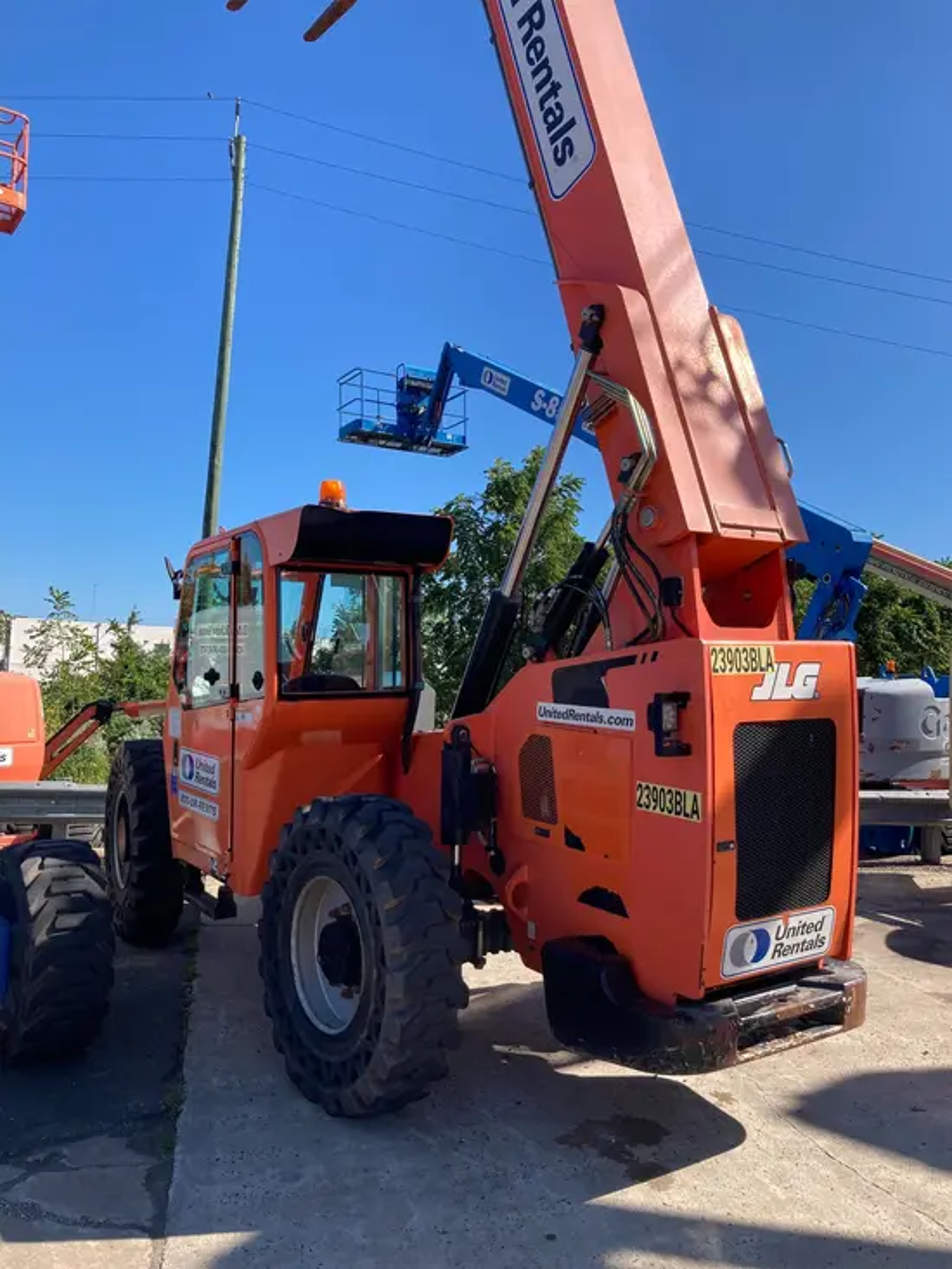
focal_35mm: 28
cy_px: 634
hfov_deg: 49.8
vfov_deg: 63.4
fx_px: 1026
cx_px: 476
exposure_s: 1/1156
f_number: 1.8
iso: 20
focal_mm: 3.99
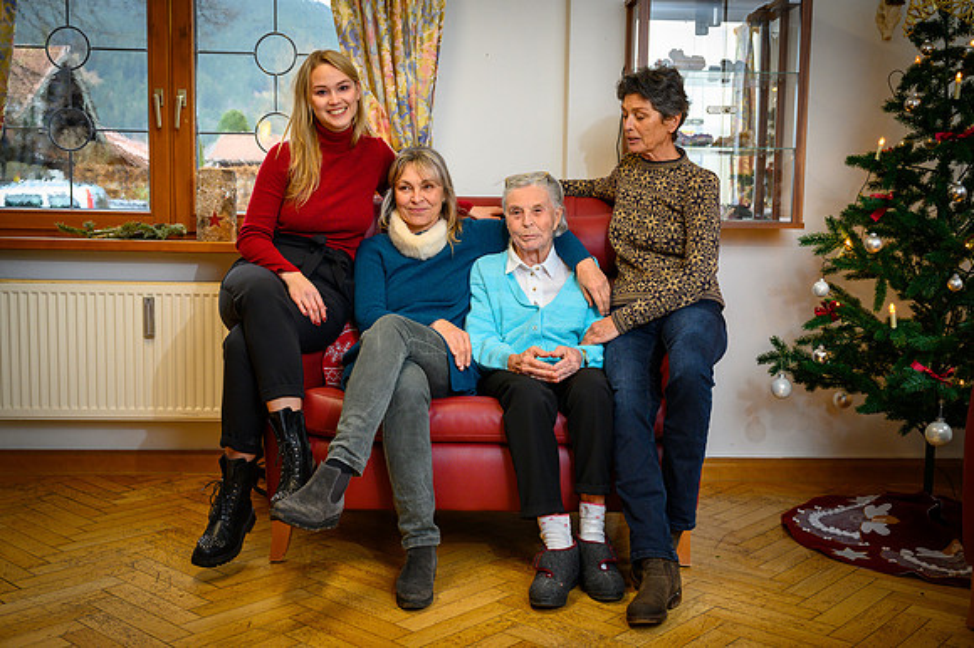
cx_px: 487
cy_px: 324
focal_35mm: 37
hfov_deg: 51.9
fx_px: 1000
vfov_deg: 35.9
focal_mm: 37
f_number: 4
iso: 800
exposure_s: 1/100
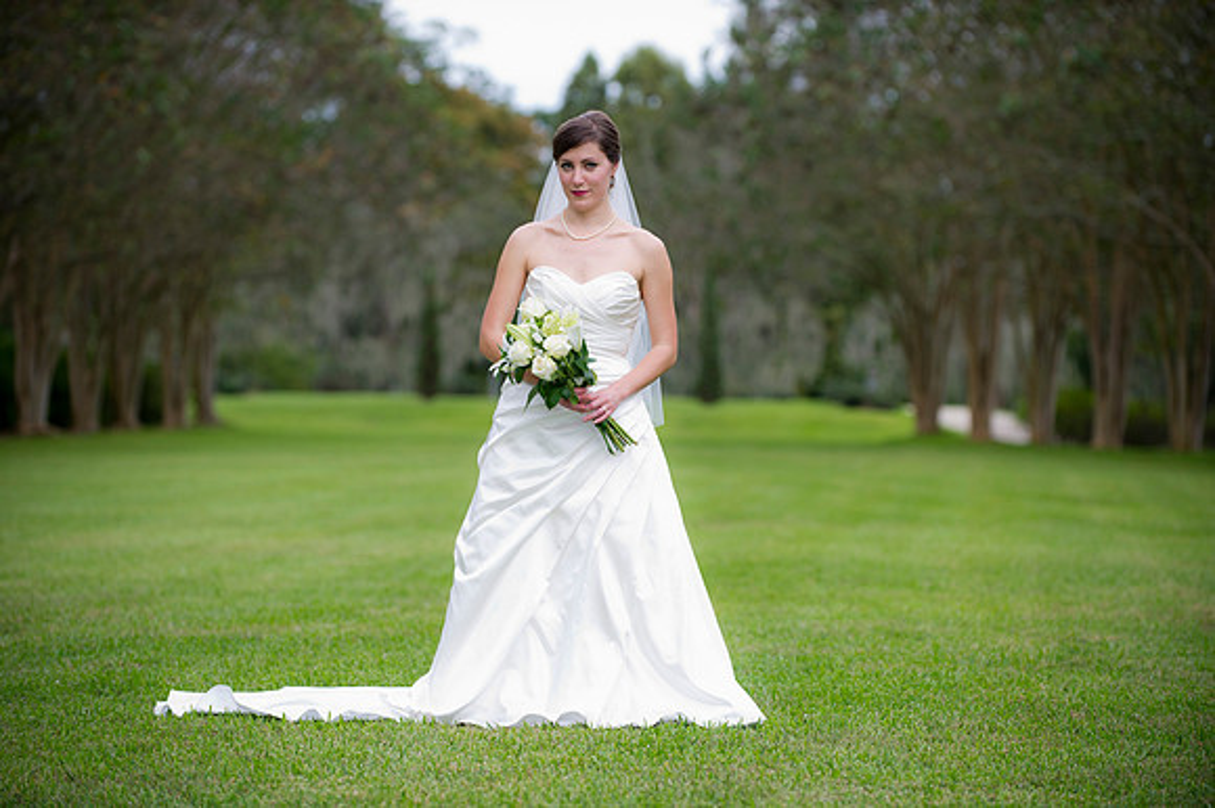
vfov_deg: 10.5
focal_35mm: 130
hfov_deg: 15.8
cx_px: 608
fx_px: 4385
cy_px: 404
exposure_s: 1/250
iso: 400
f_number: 2.8
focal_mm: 130
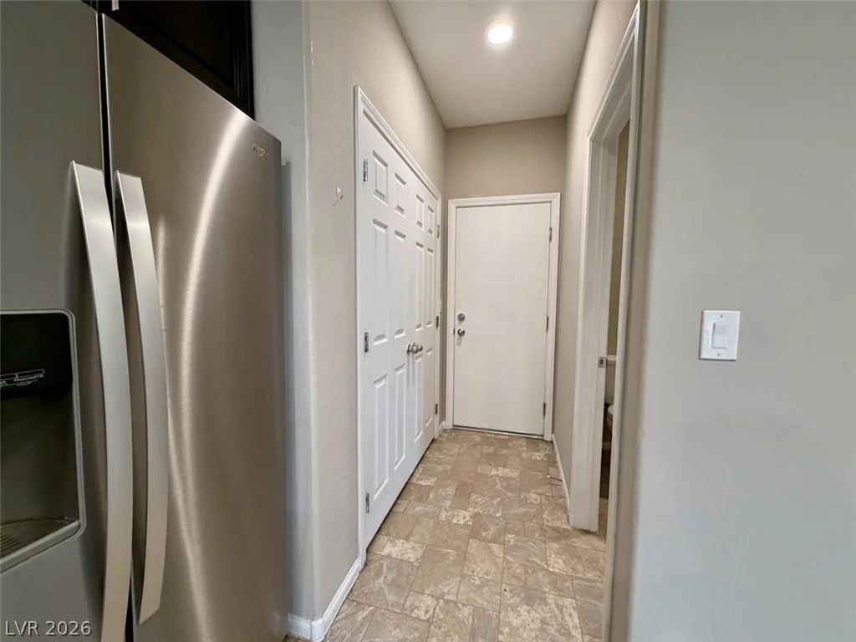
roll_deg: -0.5
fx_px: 346
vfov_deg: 85.7
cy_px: 321
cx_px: 428
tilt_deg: -4.4
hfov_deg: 102.1
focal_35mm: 14
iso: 250
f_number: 2.2
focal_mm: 2.22
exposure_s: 1/60
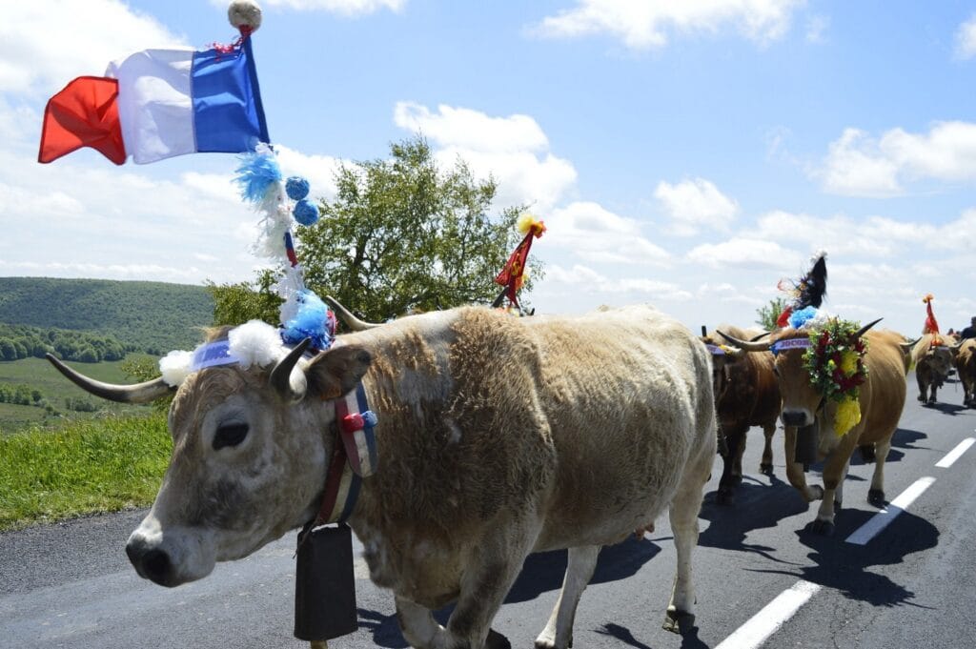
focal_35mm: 33
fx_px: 894
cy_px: 324
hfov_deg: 57.3
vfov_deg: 39.9
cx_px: 488
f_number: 6.3
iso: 100
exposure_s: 1/400
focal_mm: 22
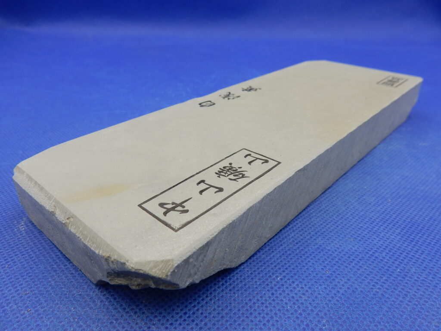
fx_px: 318
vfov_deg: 54.9
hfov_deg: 69.4
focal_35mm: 25
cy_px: 166
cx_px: 220
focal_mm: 4.5
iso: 125
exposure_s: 1/100
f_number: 3.7
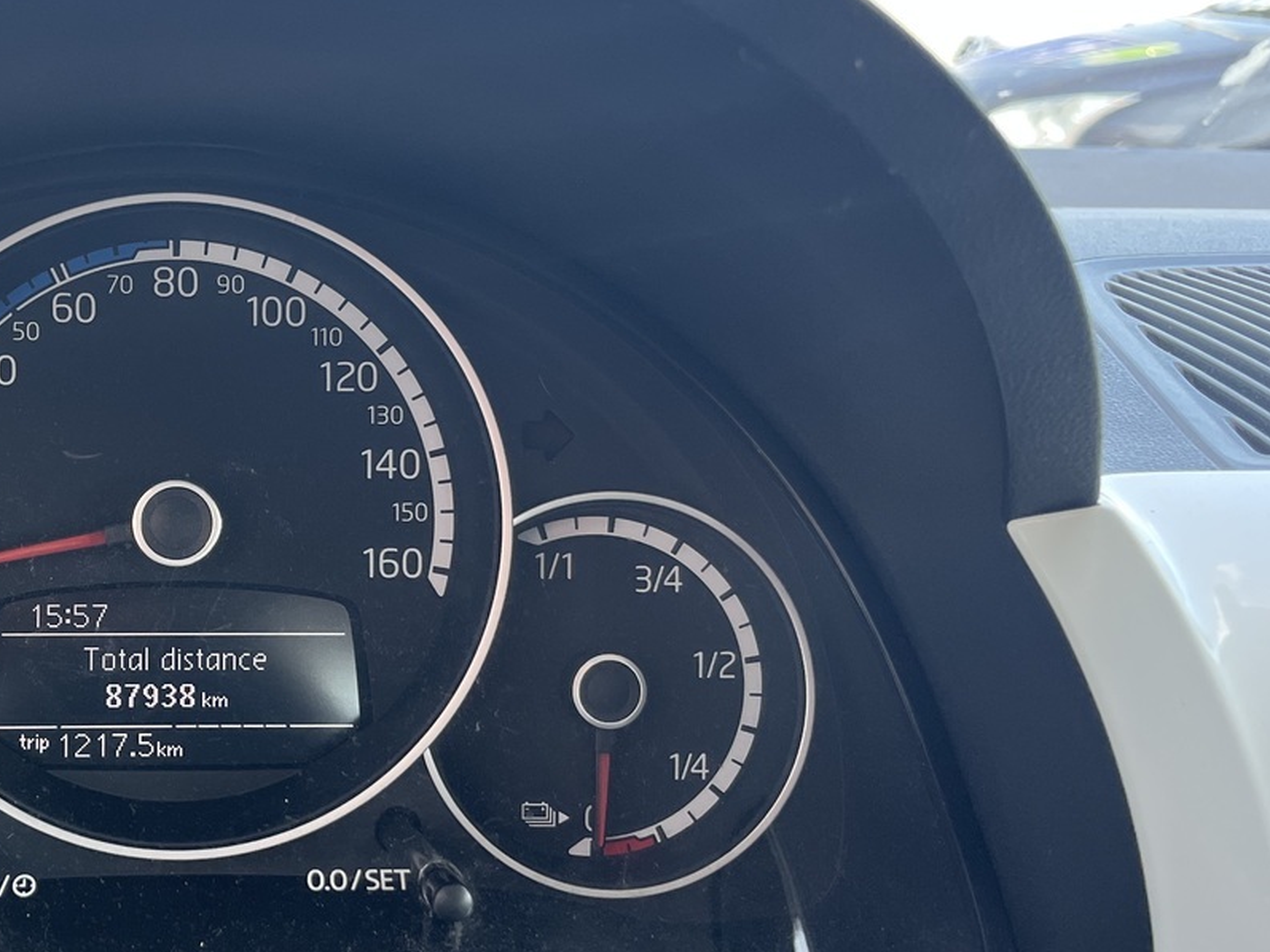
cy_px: 462
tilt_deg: -16.9
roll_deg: +0.3
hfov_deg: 38.3
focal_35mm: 47
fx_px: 1724
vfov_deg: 30.9
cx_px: 180
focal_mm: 5.1
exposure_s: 1/121
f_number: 1.6
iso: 80
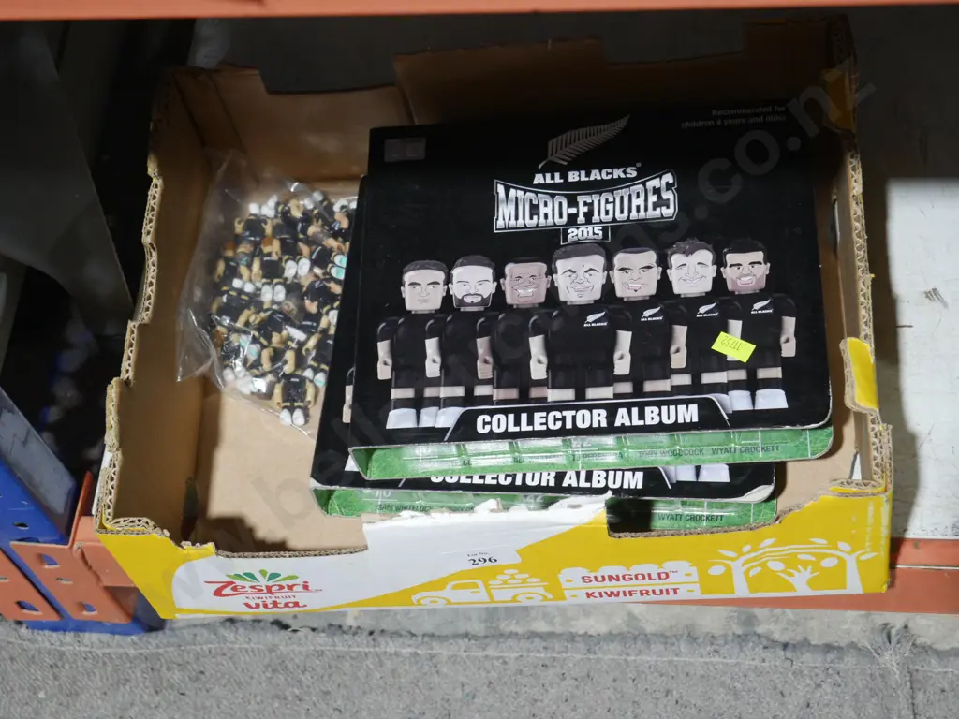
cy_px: 360
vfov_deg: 22.9
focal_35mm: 64
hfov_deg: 30.3
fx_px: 1773
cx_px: 480
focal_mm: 32
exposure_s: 1/80
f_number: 5.4
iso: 1250
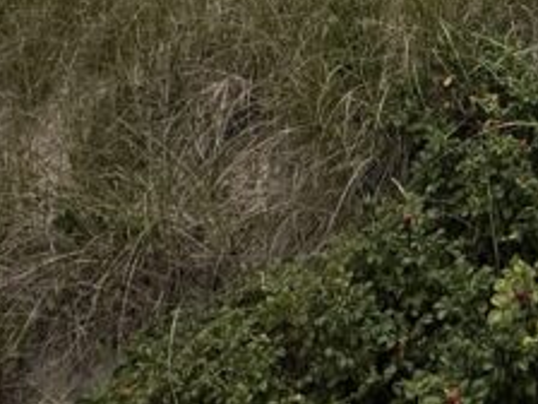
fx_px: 995
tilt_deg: -5.7
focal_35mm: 64
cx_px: 672
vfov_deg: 16.4
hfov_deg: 26.4
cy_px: -440
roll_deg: -0.4
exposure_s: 1/5155
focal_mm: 2.22
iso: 50
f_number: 2.2
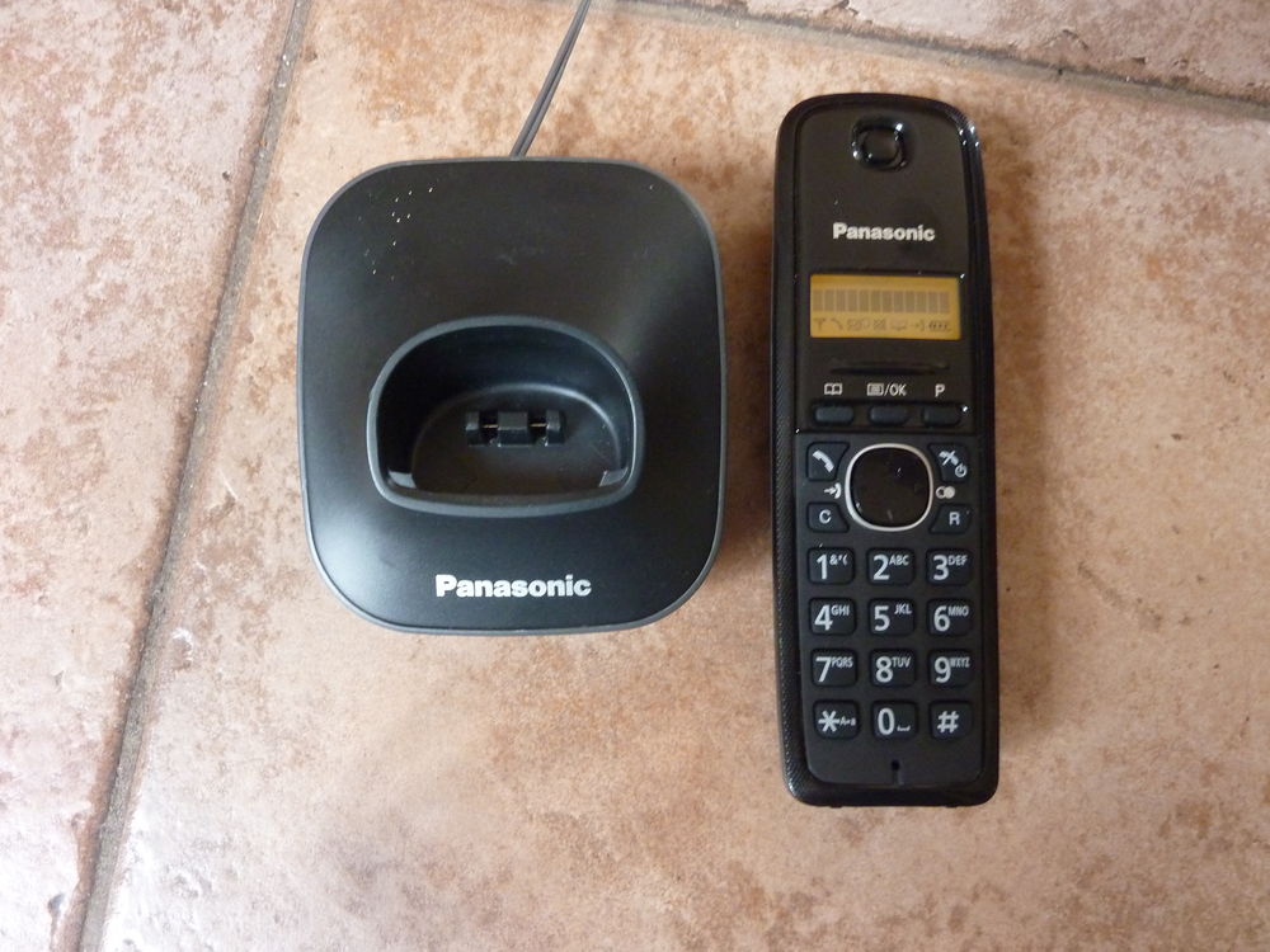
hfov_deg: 69.4
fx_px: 917
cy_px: 476
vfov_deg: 54.9
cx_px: 635
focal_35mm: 25
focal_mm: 4.1
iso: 400
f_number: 3.3
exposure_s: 1/13
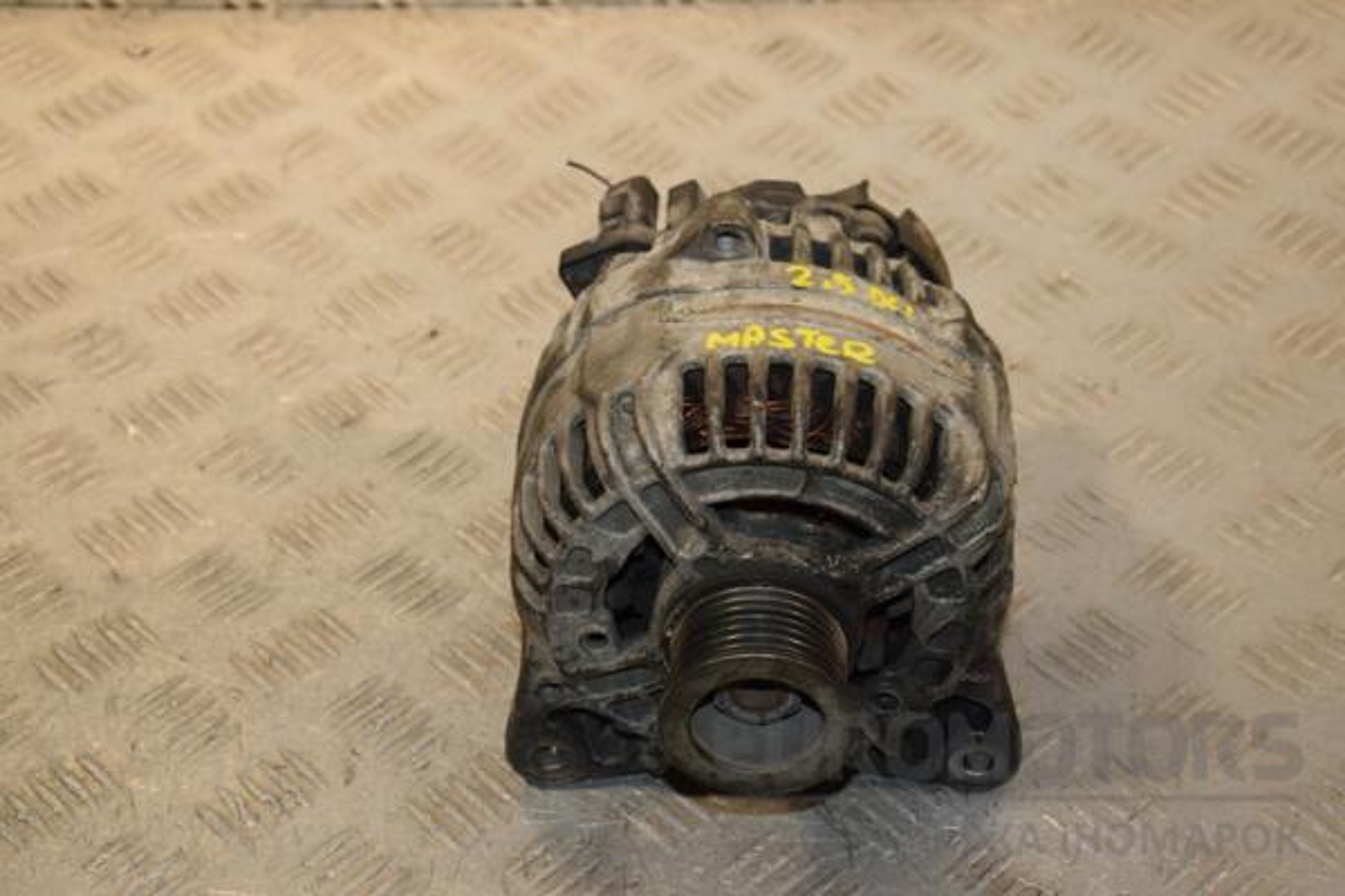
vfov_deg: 18.9
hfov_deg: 28.1
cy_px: 448
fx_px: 2690
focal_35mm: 72
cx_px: 672
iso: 800
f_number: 6.3
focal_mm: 48
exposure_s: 1/200
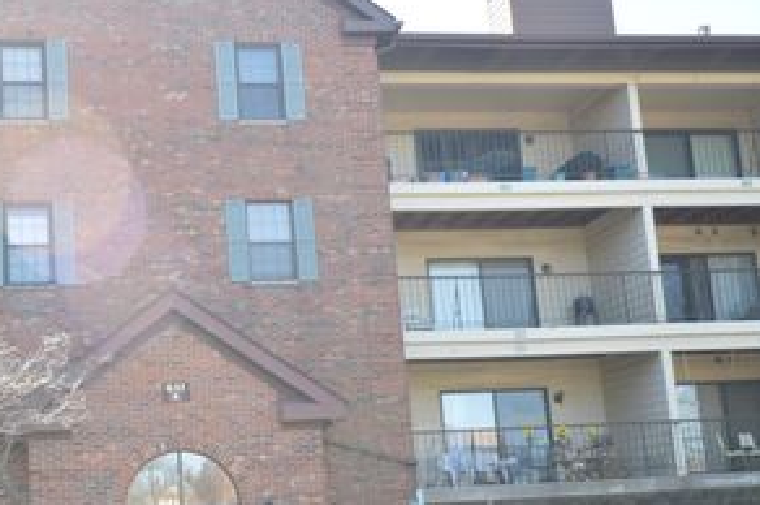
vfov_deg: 27.2
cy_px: 376
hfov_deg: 39.2
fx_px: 1030
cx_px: 174
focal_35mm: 49
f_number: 5.6
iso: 220
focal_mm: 19
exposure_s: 1/125
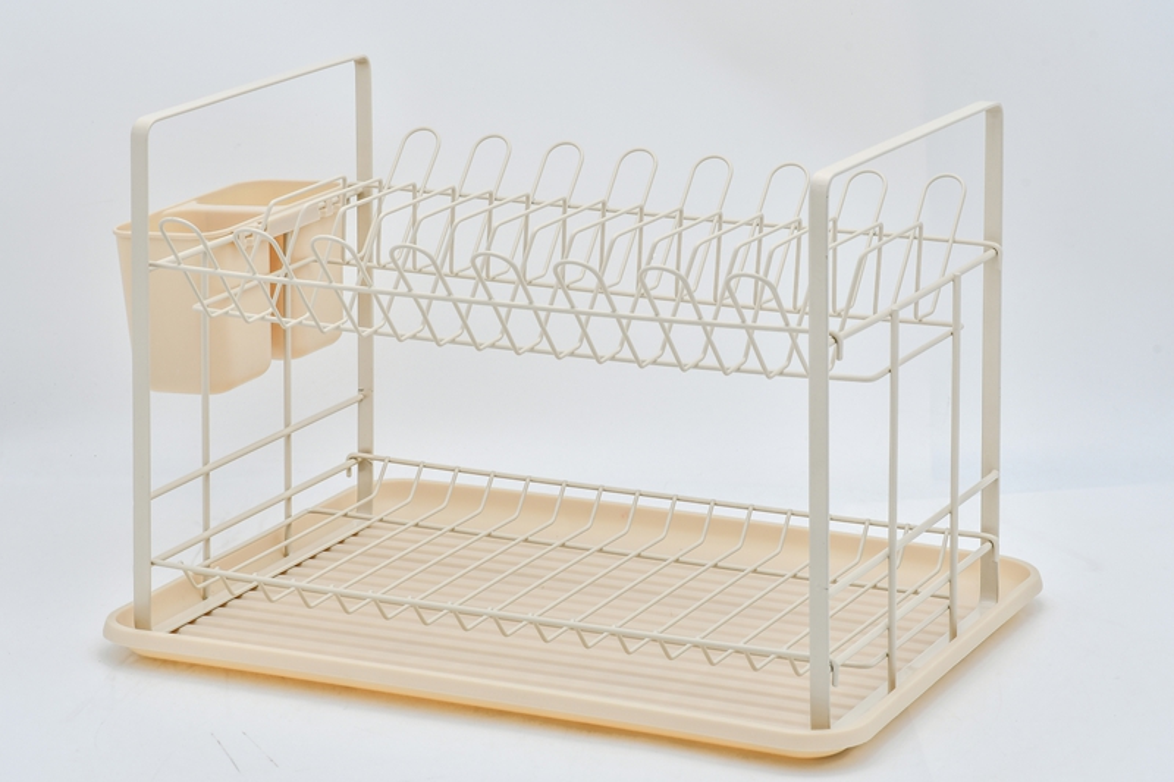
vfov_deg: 13.0
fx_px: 3423
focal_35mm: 105
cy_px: 391
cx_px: 587
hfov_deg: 19.5
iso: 100
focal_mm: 70
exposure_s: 1/30
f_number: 13
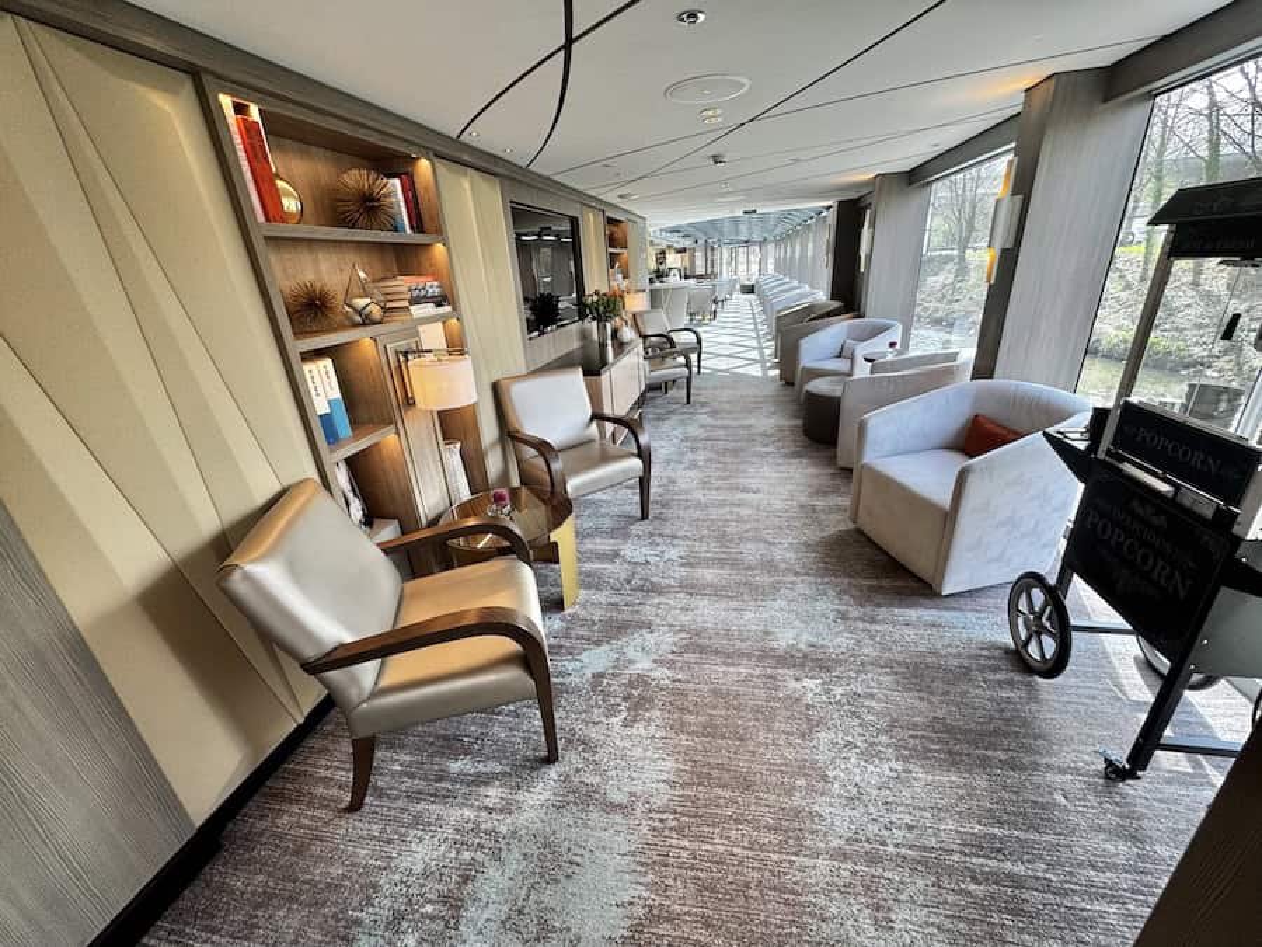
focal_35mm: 14
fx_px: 510
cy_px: 474
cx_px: 631
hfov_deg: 102.1
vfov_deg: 85.7
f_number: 2.2
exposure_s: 1/100
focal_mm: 2.2
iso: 100
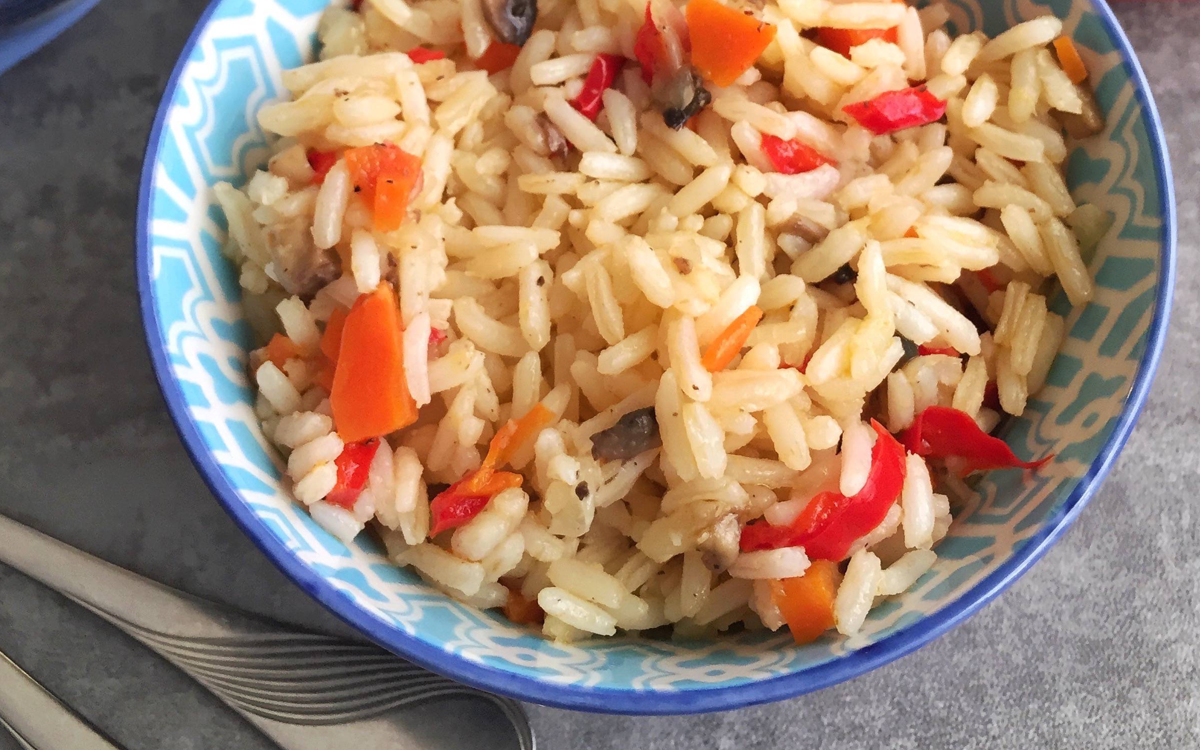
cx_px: 597
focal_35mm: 42
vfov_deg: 28.9
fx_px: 1374
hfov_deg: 47.2
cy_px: 33
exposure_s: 1/30
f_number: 2.2
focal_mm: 4.15
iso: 64
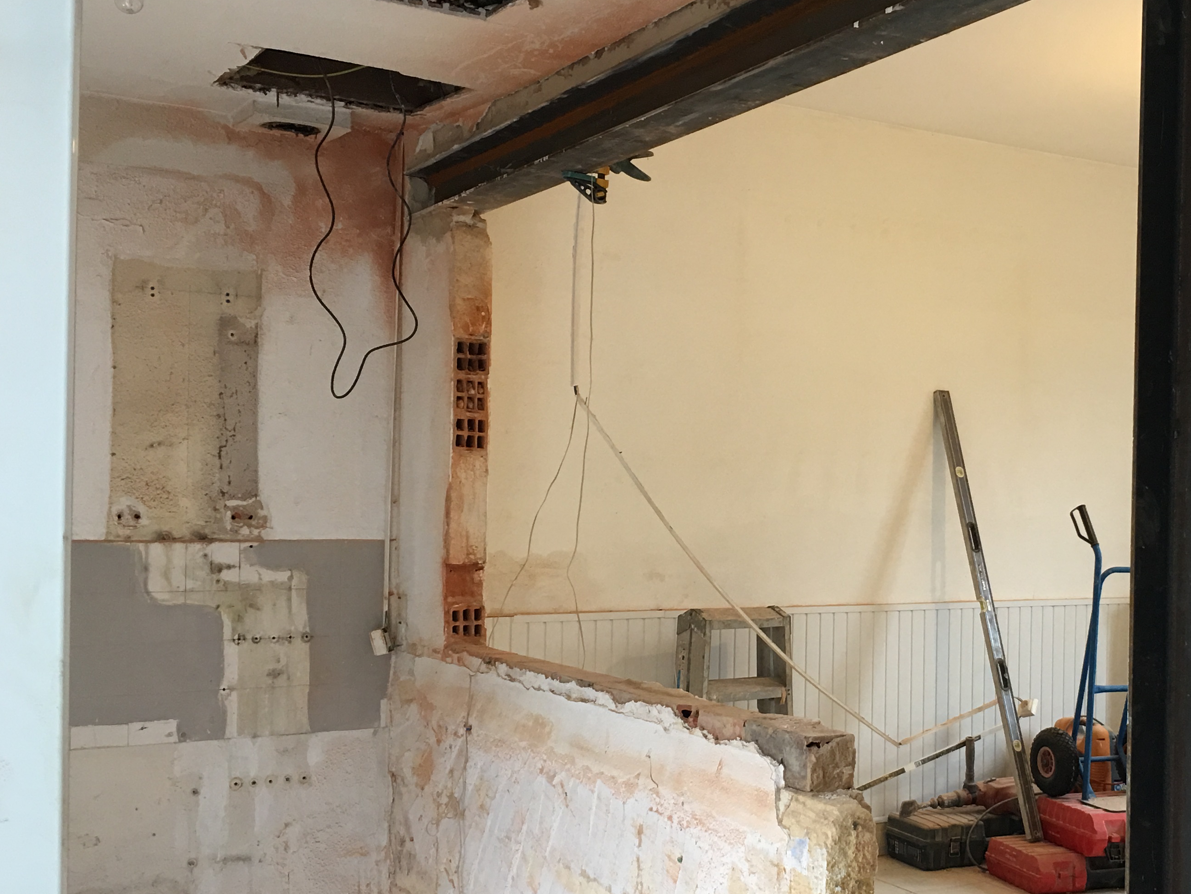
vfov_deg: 32.1
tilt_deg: +0.5
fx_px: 1548
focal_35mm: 45
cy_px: 518
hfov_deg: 41.1
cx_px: 862
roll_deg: -2.2
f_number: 2.2
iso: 50
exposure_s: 1/17
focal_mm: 4.15
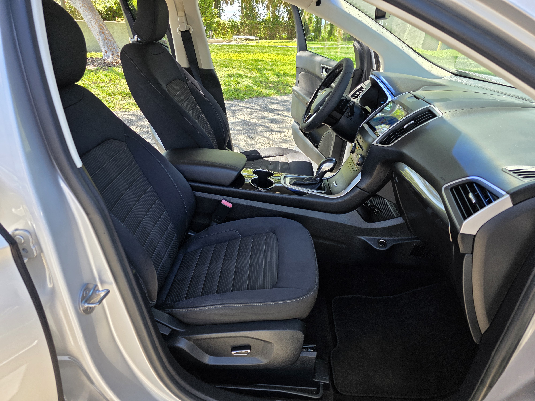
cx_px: 268
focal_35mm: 23
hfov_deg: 73.9
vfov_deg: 58.9
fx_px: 355
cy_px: 200
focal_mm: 6.3
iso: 16
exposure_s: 1/70
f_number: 1.7
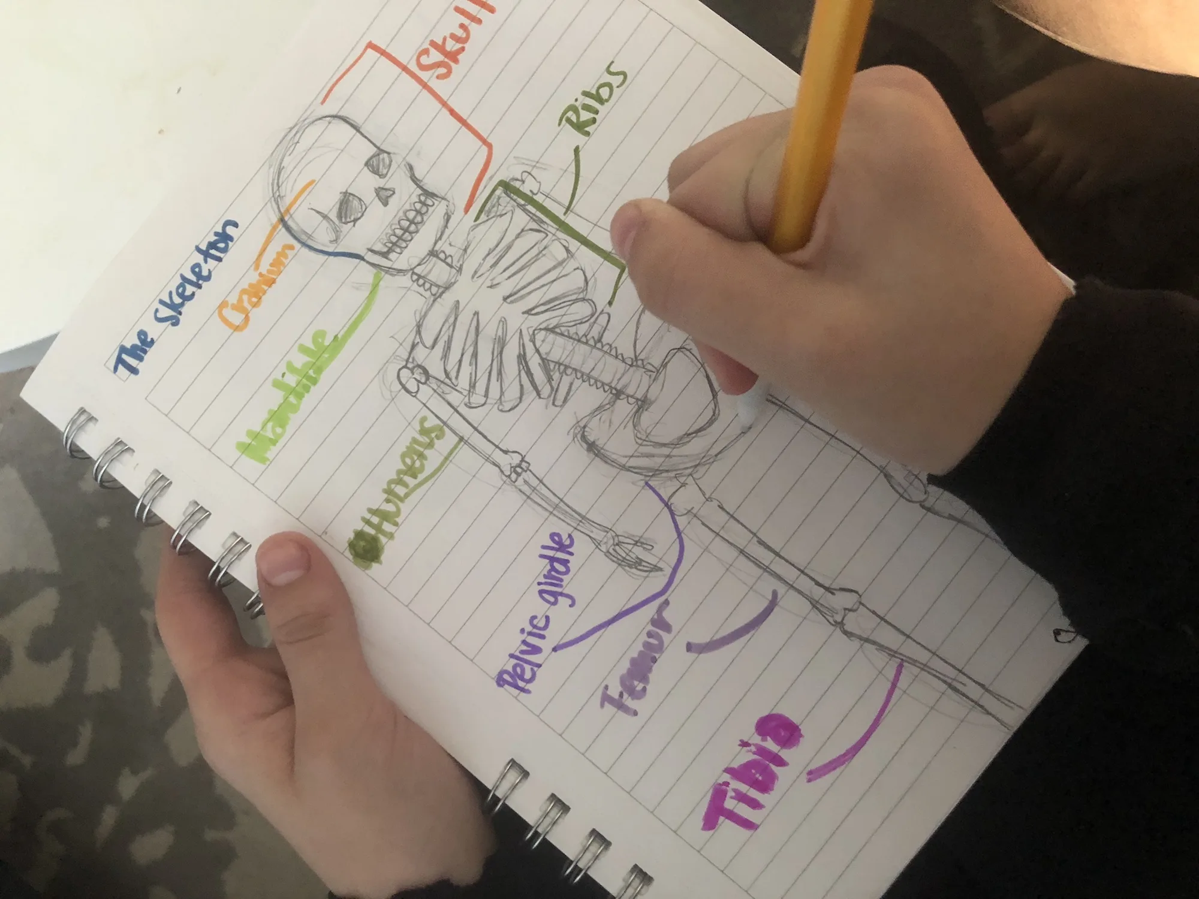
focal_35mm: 28
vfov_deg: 49.7
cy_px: 450
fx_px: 970
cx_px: 600
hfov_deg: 63.4
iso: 100
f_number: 1.8
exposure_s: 1/5
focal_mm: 3.99
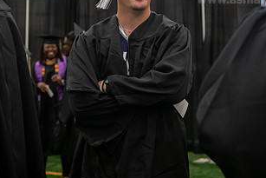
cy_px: 18
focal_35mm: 104
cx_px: 158
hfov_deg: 19.6
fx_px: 769
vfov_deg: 13.1
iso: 2500
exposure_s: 1/160
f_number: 3.5
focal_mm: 55
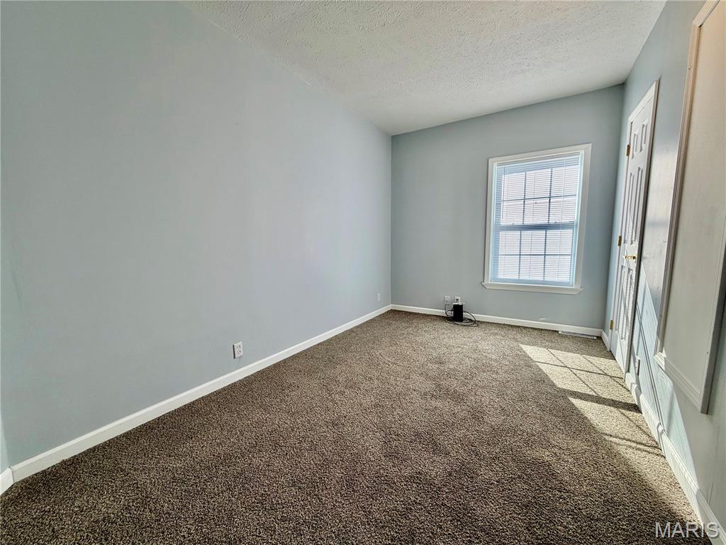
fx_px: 294
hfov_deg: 102.1
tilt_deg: -6.7
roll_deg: +1.6
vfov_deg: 85.7
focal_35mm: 14
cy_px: 272
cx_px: 363
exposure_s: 1/143
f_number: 2.2
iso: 50
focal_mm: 2.22
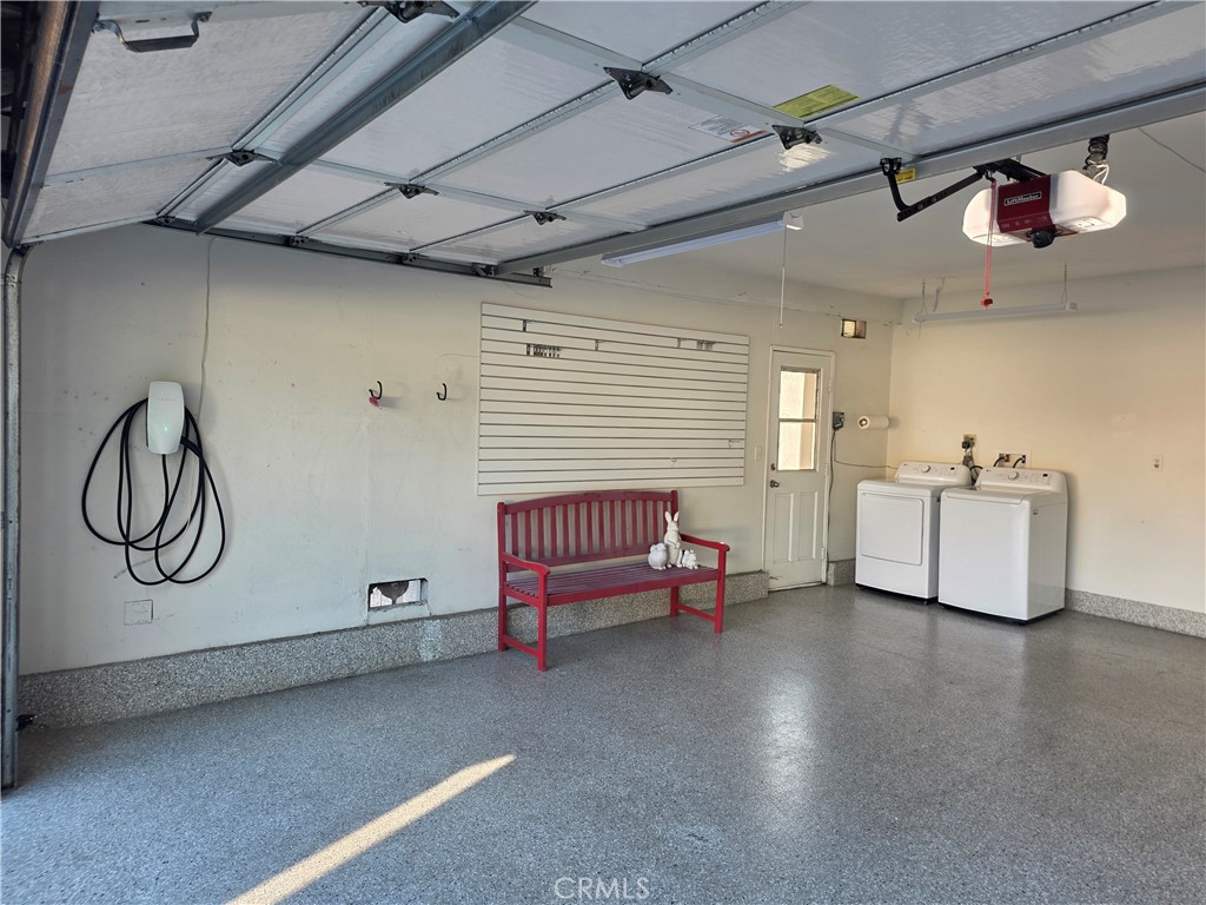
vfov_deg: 58.9
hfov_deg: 73.9
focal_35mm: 23
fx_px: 801
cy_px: 452
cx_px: 603
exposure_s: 1/120
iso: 64
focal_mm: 6.25
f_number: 1.7
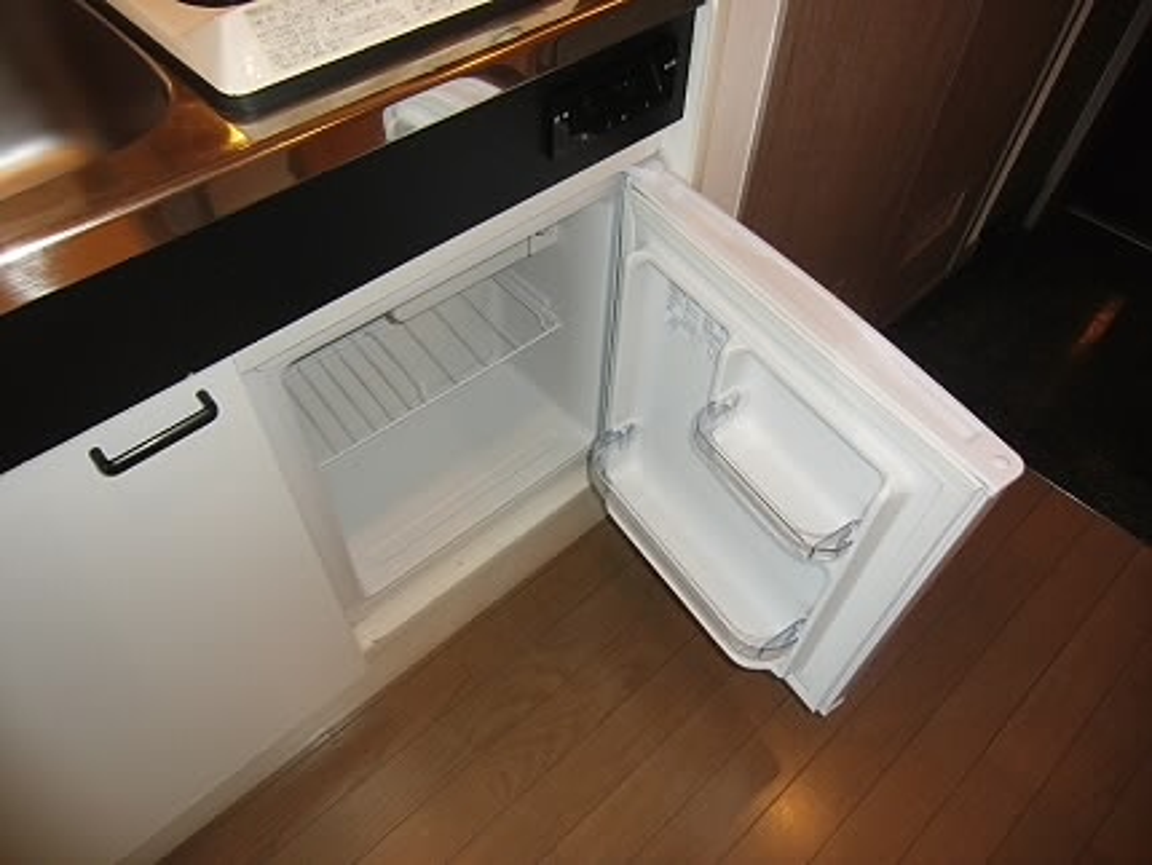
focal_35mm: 24
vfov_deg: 56.9
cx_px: 576
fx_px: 799
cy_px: 432
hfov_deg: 71.6
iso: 200
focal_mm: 4.3
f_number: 3.2
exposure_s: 1/60
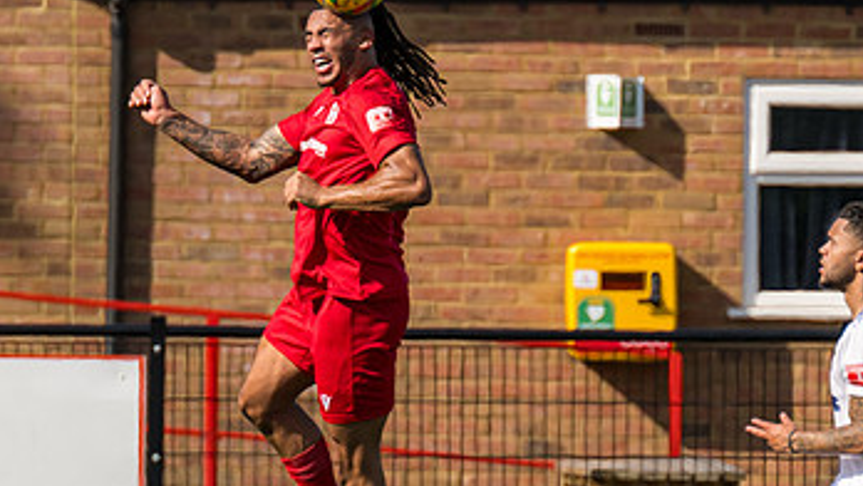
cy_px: 262
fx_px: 28613
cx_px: 551
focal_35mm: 1250
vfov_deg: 1.0
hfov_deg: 1.7
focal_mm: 280
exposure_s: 1/2500
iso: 200
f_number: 4.5
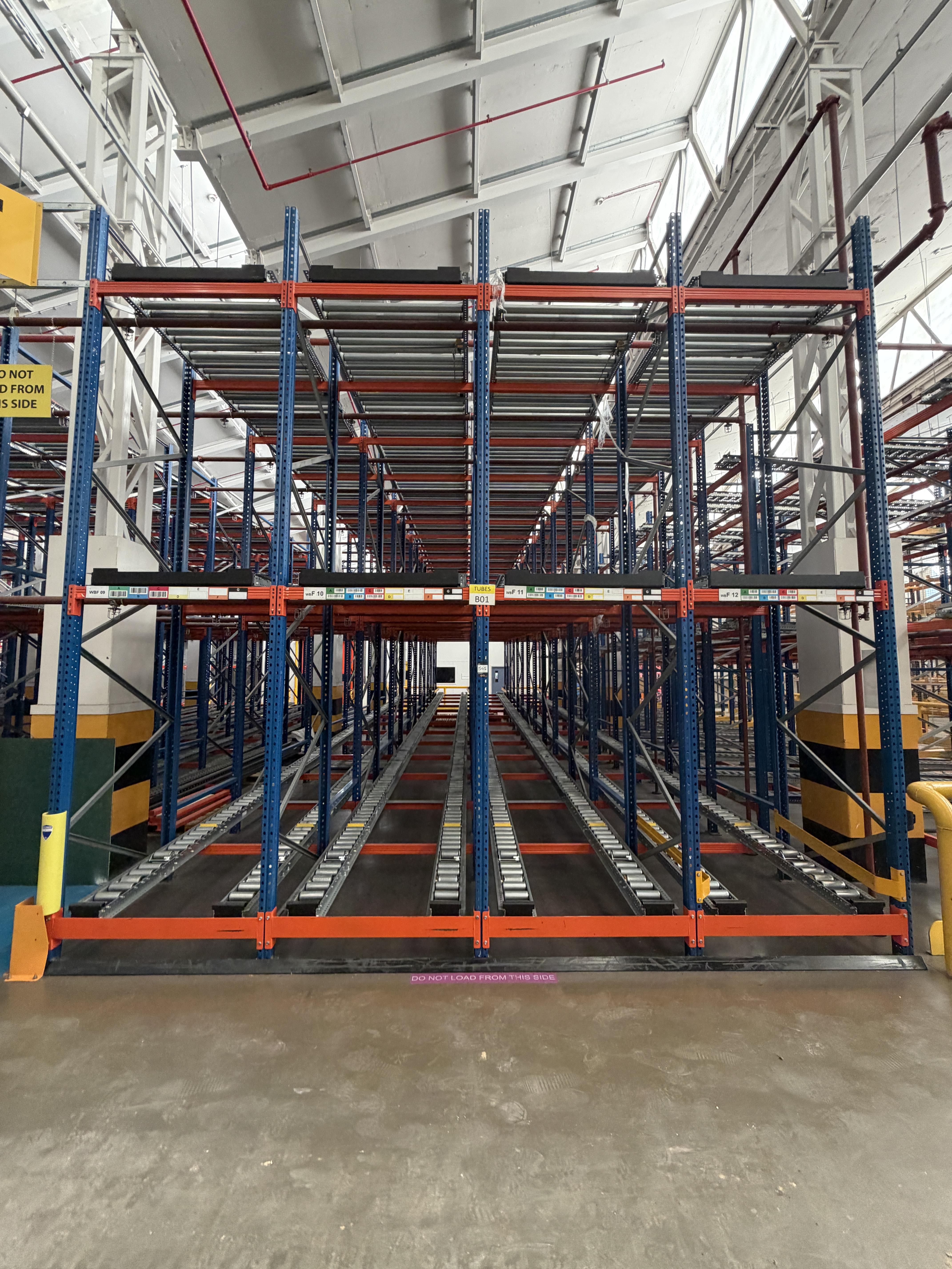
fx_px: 513
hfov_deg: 85.7
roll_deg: -2.0
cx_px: 476
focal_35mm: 14
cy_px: 634
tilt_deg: +7.1
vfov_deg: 102.1
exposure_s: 1/80
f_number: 2.2
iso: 320
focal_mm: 2.22
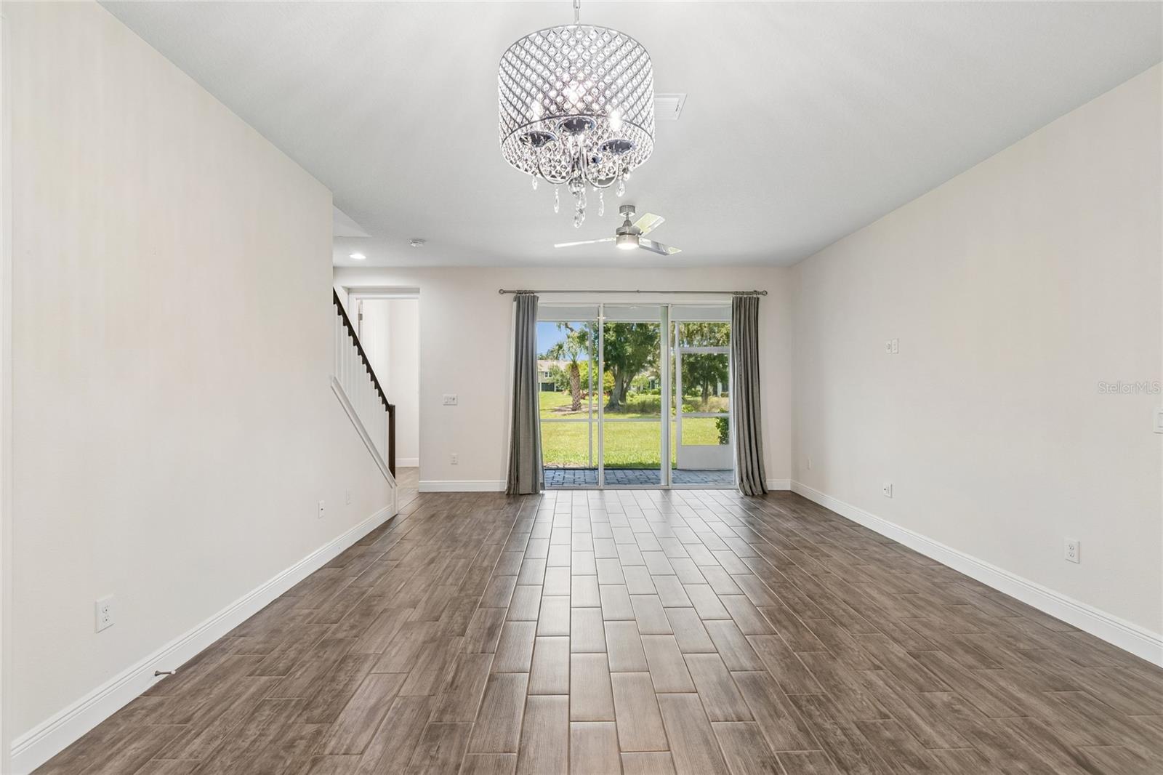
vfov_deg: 73.7
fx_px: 517
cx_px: 582
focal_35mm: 16
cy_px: 388
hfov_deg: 96.7
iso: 100
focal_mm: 11
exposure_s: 1/4
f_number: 7.1
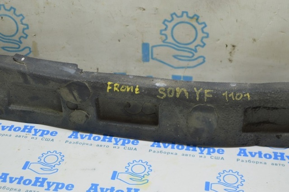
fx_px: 457
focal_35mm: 57
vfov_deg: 23.7
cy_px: 96
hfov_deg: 35.1
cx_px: 144
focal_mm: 38
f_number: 5.6
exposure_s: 1/20
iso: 400
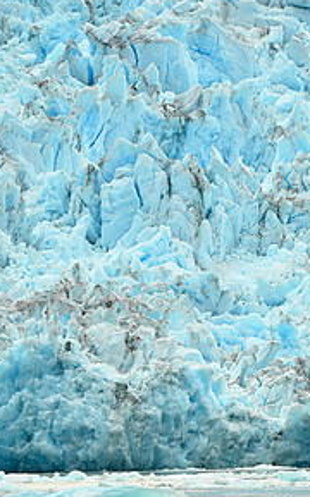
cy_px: 311
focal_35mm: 596
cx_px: 250
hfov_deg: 2.2
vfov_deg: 3.5
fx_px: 8077
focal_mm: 250
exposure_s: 1/1000
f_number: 9.5
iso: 1800
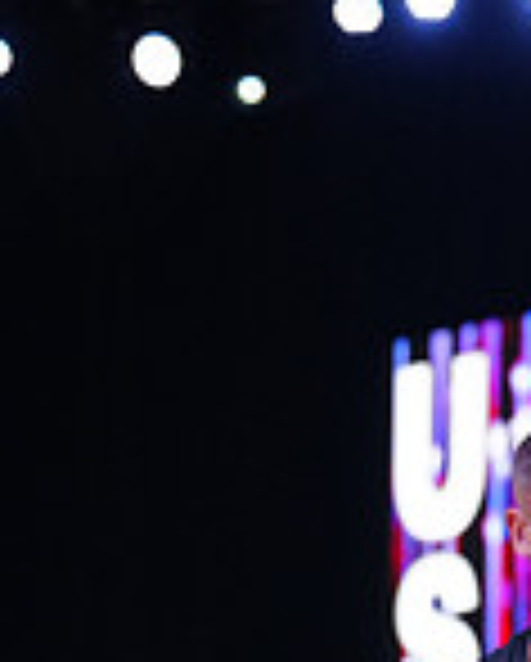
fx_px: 5862
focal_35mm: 299
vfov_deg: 6.4
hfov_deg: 5.2
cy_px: 1085
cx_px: 187
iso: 2000
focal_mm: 81
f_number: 2.8
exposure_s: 1/500
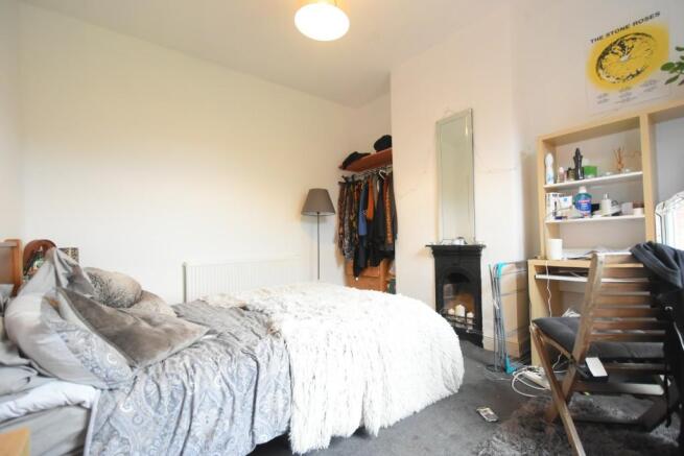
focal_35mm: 15
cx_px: 342
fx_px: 285
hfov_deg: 100.4
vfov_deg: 77.4
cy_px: 228
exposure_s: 1/60
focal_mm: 10
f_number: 3.5
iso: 2200
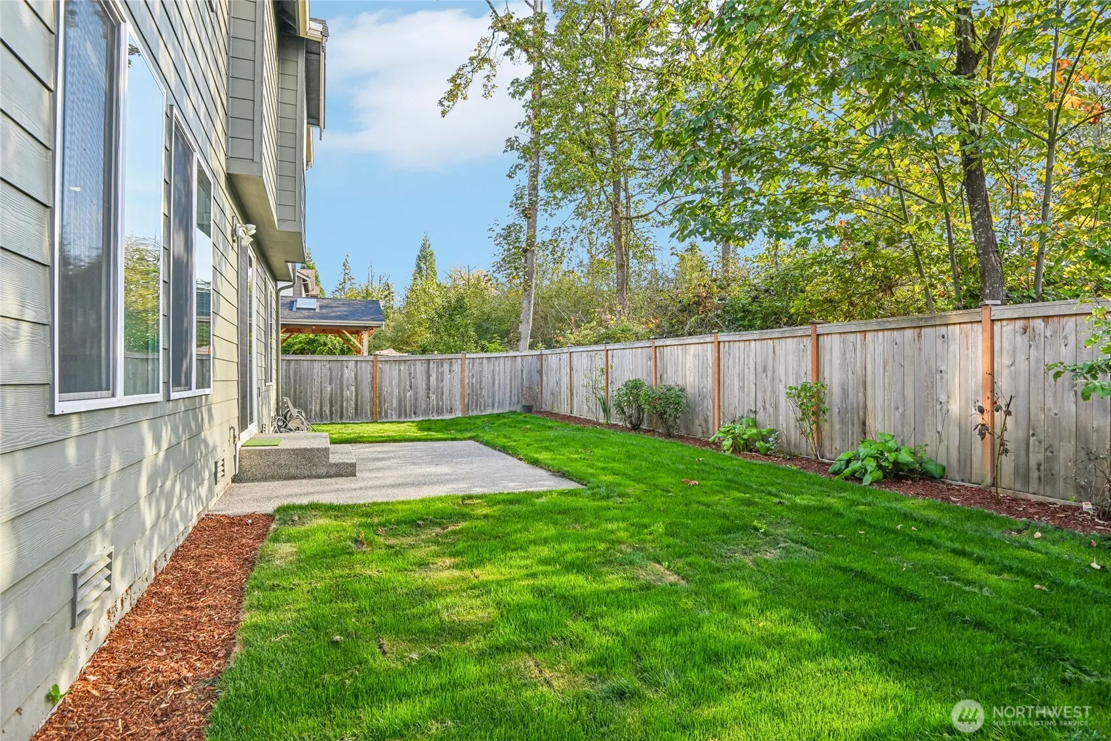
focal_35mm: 19
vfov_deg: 64.5
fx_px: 586
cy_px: 370
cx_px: 556
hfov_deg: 86.9
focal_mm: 19
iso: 400
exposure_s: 1/160
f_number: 8
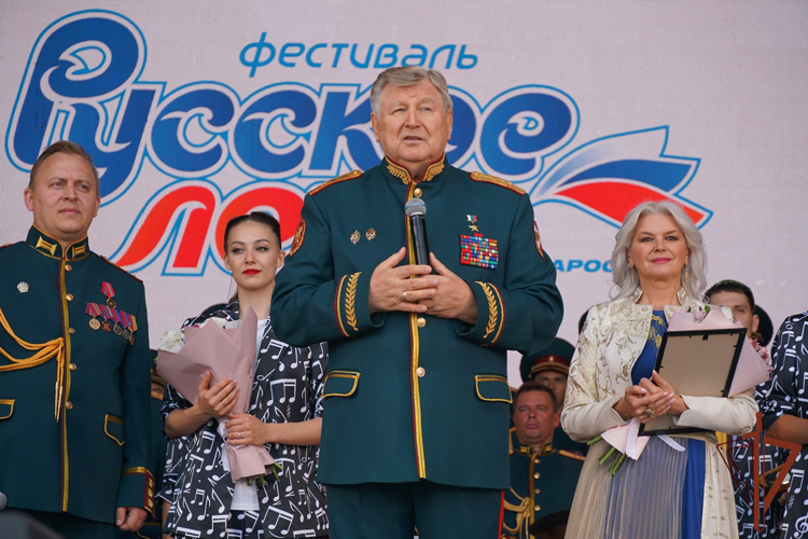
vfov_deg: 10.2
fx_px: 3030
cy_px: 270
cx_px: 404
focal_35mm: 135
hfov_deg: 15.2
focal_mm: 90
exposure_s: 1/160
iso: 160
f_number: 5.6
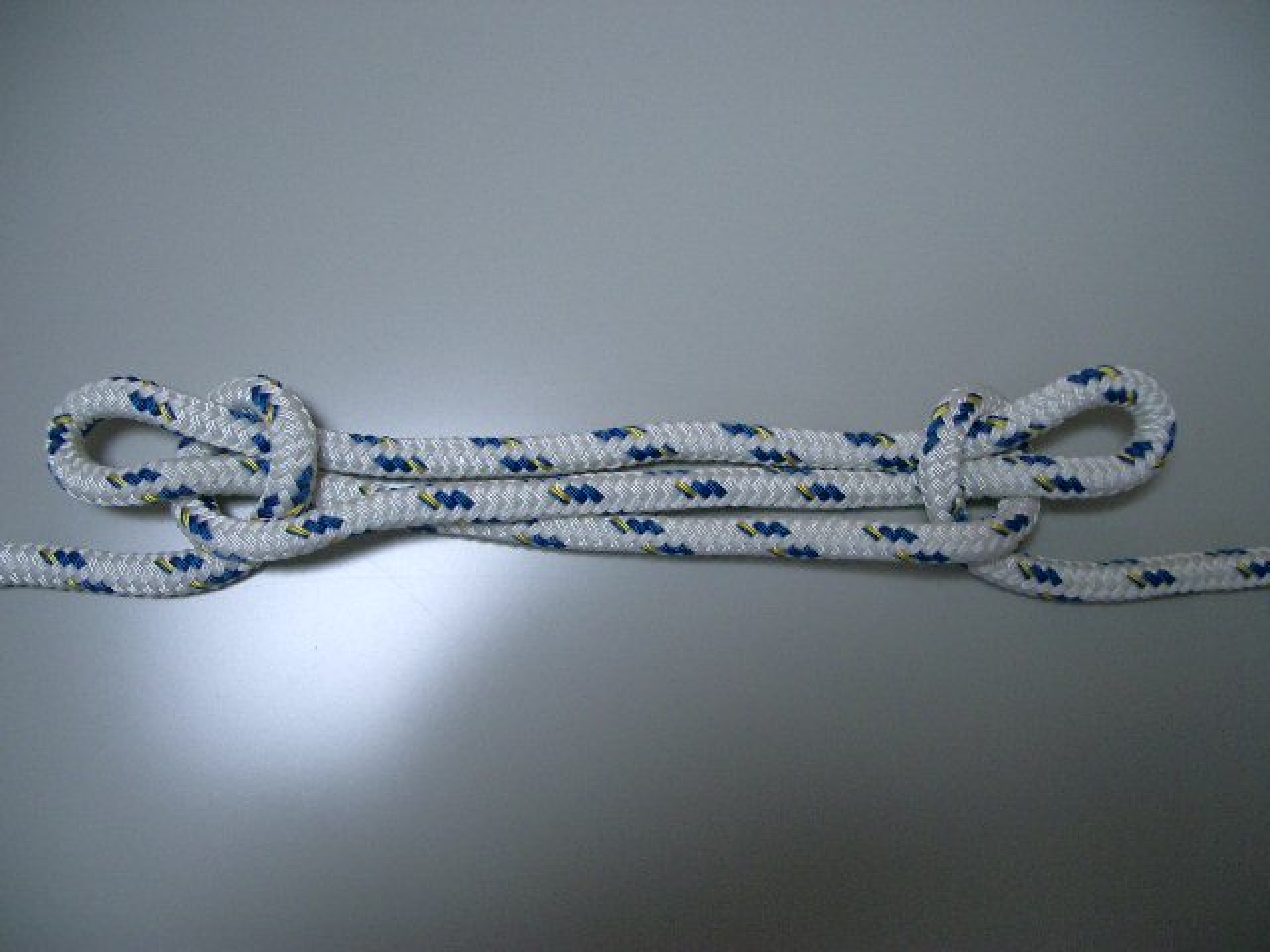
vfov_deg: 40.7
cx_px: 635
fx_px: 1284
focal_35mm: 35
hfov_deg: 52.6
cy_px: 476
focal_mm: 5.8
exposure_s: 1/60
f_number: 2.6
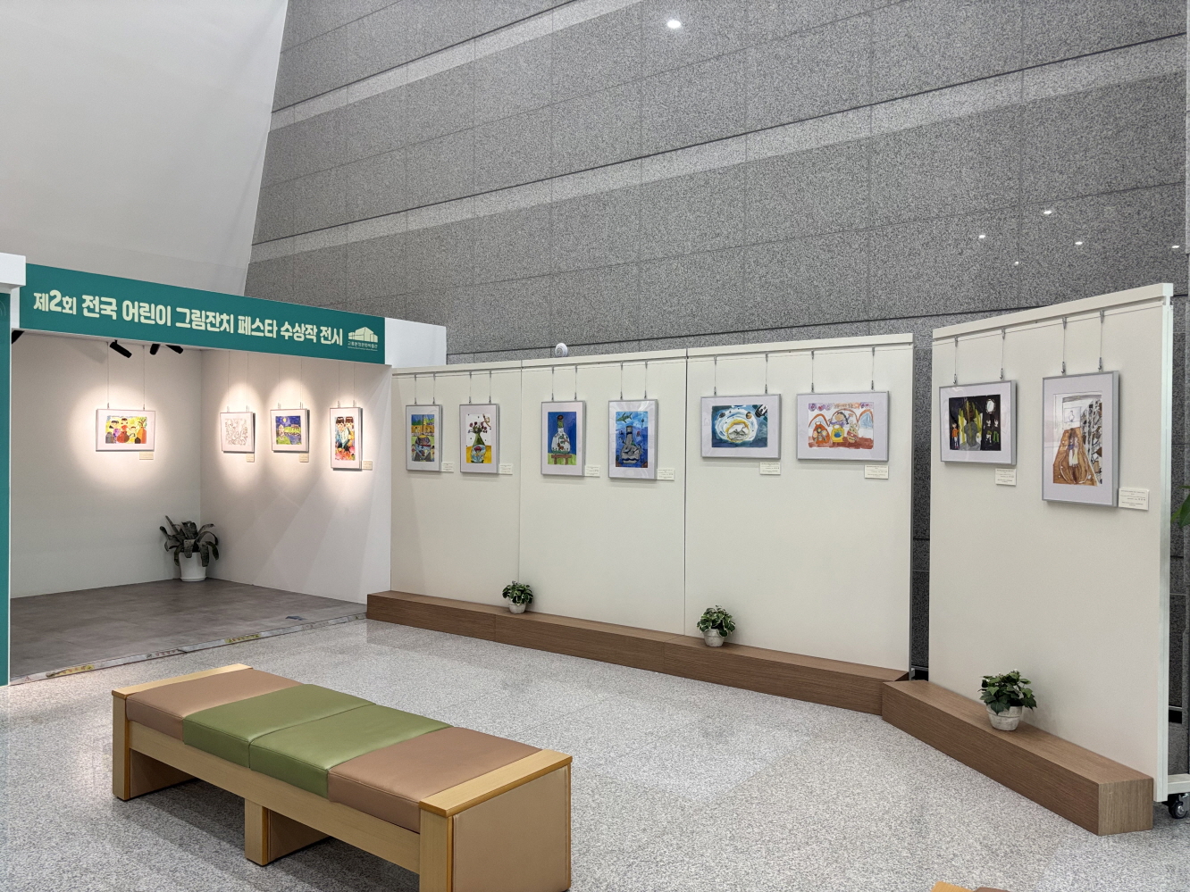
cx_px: 595
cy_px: 446
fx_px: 894
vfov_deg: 53.1
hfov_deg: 67.3
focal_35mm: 26
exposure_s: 1/120
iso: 125
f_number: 1.6
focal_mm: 5.96
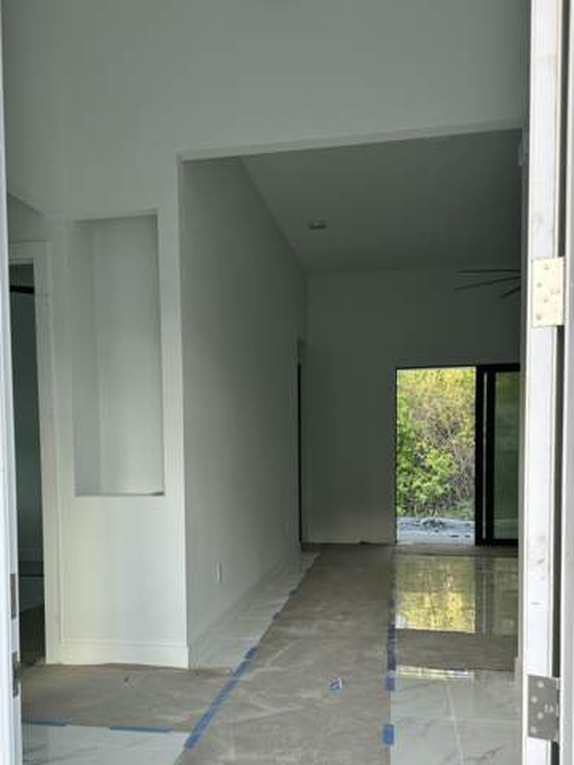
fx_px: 707
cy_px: 497
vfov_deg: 55.8
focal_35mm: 32
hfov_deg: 44.1
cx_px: 263
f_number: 1.78
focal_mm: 6.86
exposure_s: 1/163
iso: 64
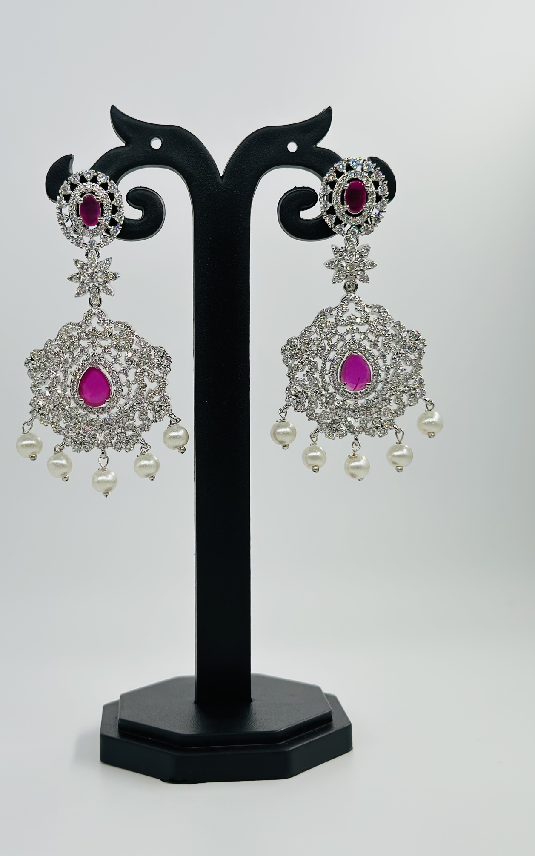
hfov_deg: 25.3
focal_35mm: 51
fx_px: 1190
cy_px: 429
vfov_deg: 39.6
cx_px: 229
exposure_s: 1/1880
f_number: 1.78
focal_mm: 6.86
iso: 80
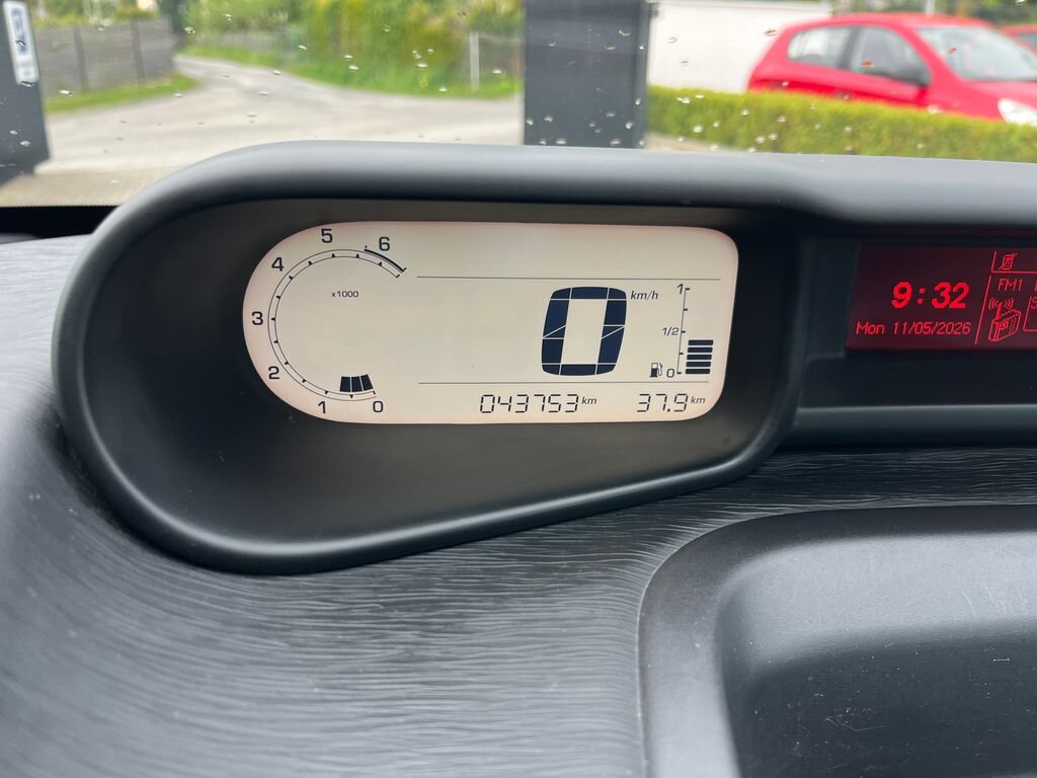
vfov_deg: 53.1
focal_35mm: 26
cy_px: 389
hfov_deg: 67.3
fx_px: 779
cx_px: 518
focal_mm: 5.1
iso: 80
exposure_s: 1/121
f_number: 1.6
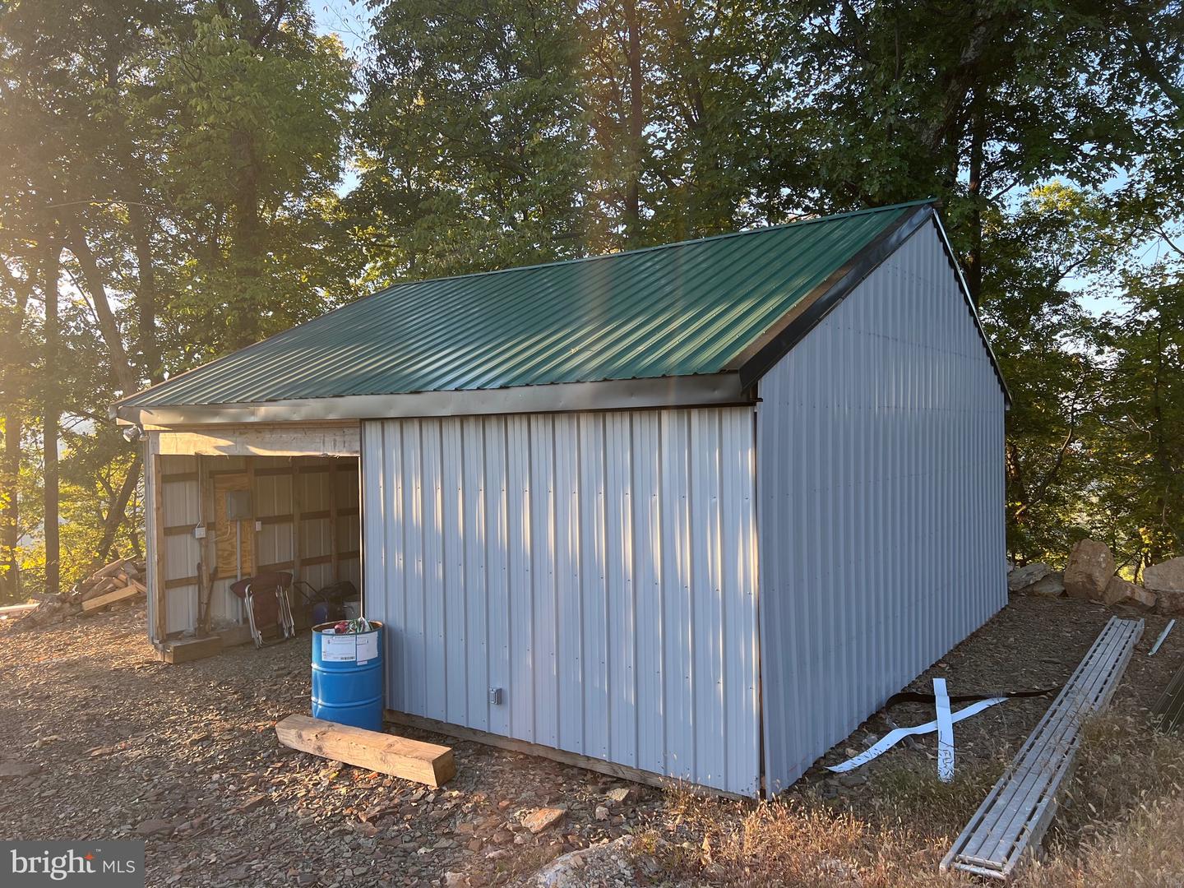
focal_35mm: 26
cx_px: 592
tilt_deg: -1.1
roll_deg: +0.2
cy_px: 444
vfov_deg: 53.1
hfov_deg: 67.3
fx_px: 889
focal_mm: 5.7
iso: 50
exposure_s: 1/346
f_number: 1.5
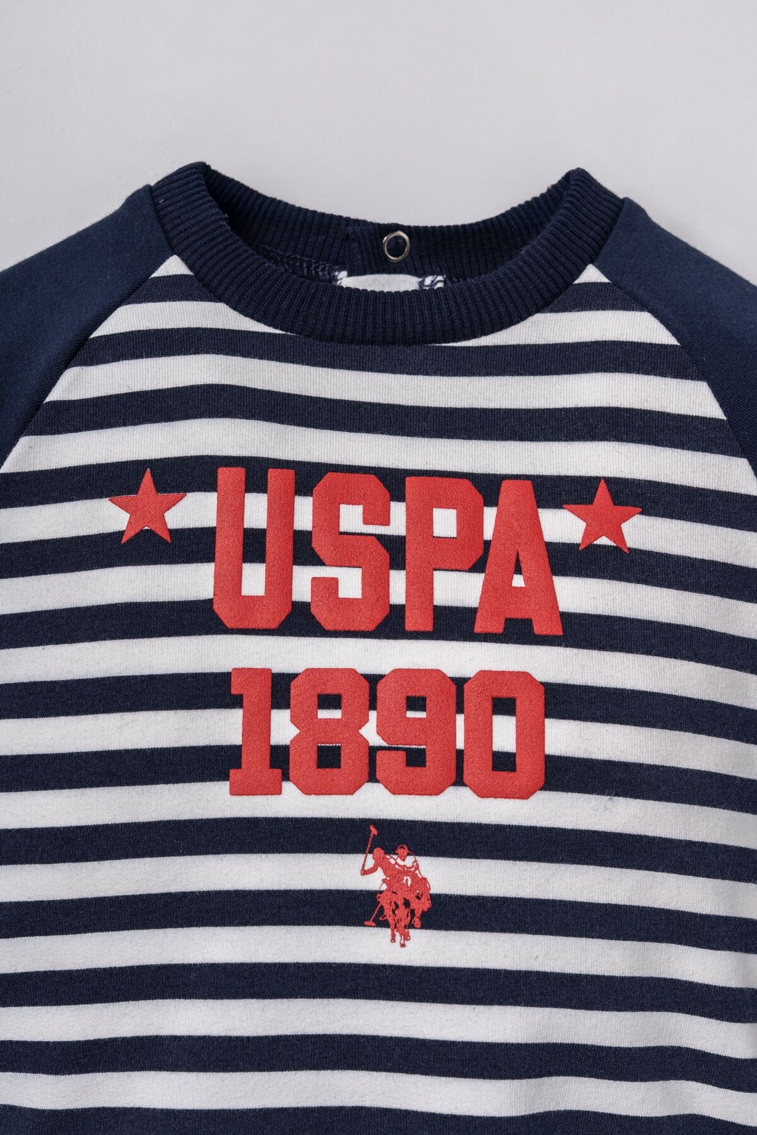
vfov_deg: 39.6
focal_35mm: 50
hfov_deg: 27.0
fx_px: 1576
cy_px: 568
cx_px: 378
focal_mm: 50
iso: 250
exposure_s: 1/125
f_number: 9
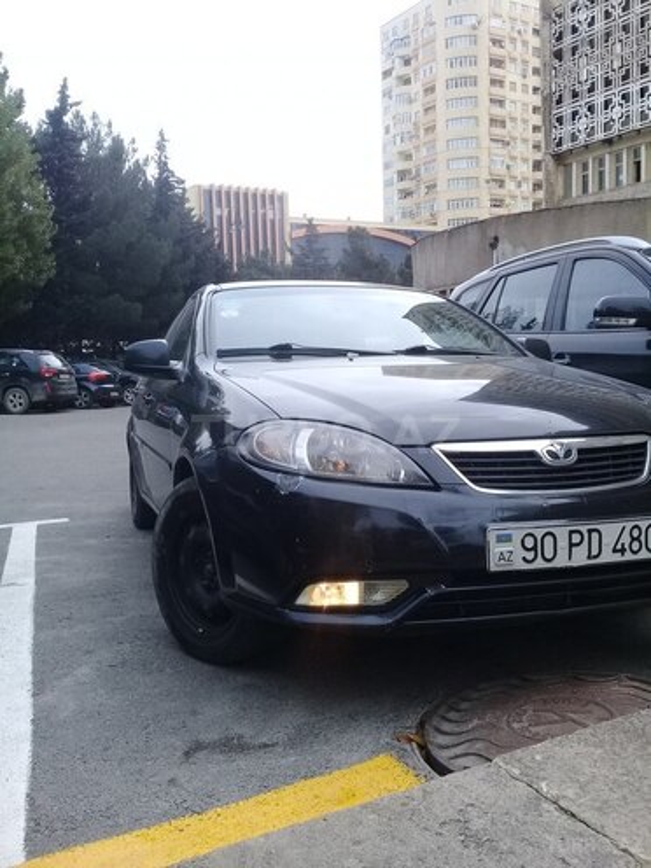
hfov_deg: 45.4
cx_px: 326
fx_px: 777
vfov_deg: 58.4
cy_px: 434
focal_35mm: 31
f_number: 2.2
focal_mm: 3.3
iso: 50
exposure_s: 1/344
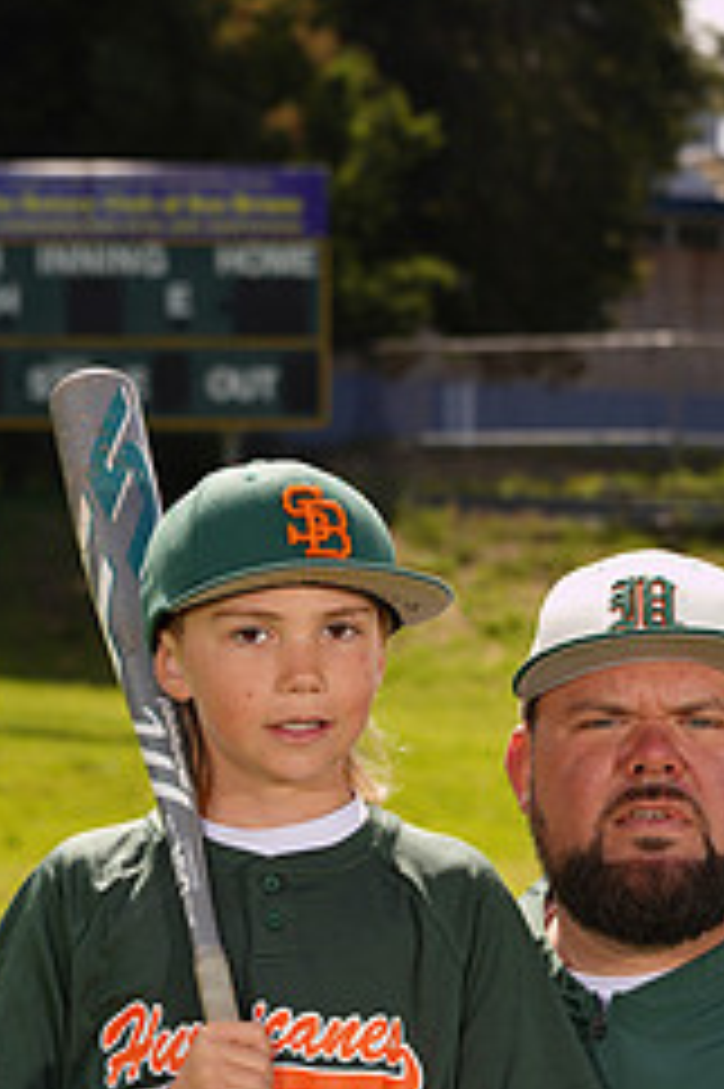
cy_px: 1278
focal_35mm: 240
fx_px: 7250
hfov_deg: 5.7
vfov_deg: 8.5
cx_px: 483
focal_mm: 100
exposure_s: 1/160
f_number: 9
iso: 80
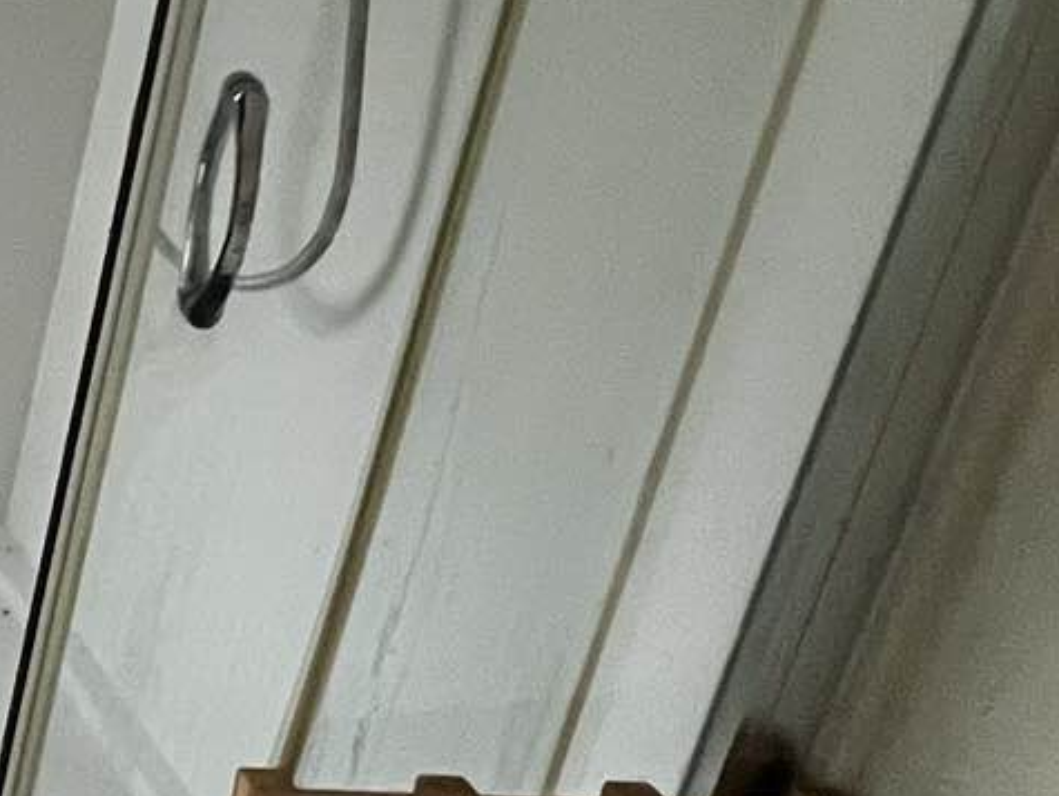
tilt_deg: -18.6
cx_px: -789
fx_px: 1714
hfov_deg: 22.4
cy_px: -156
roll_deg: -0.6
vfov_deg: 23.8
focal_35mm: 56
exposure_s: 1/60
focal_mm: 1.57
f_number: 1.8
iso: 400
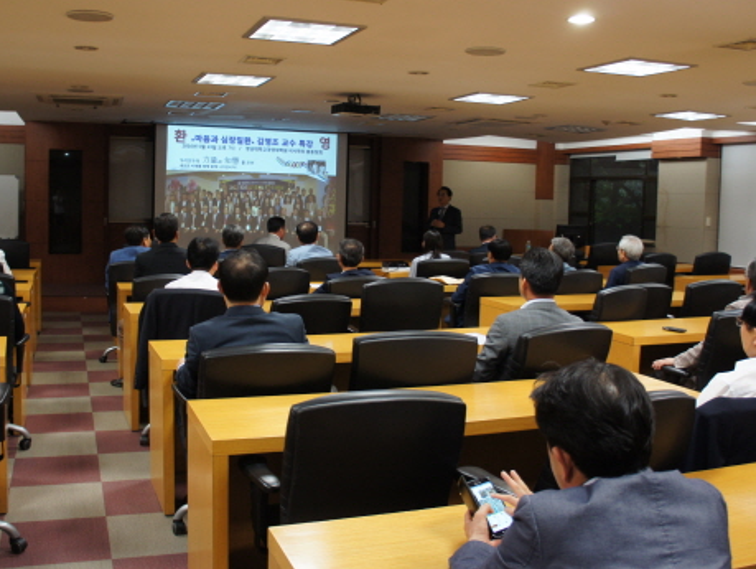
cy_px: 249
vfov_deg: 40.7
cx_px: 336
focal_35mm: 35
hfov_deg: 52.5
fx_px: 765
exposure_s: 1/30
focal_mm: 18
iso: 400
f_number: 4
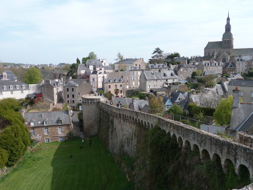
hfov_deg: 61.7
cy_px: 95
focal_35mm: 29
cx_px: 126
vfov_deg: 48.2
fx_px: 212
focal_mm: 4.7
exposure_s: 1/400
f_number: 4
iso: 80
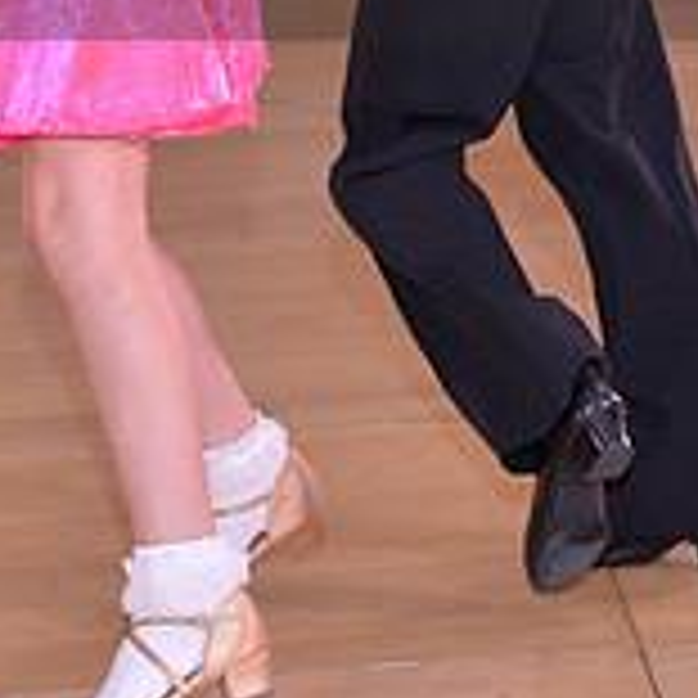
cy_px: -108
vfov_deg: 5.6
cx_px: 421
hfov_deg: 5.6
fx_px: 7095
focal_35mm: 311
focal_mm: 98
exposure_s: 1/200
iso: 2500
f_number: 5
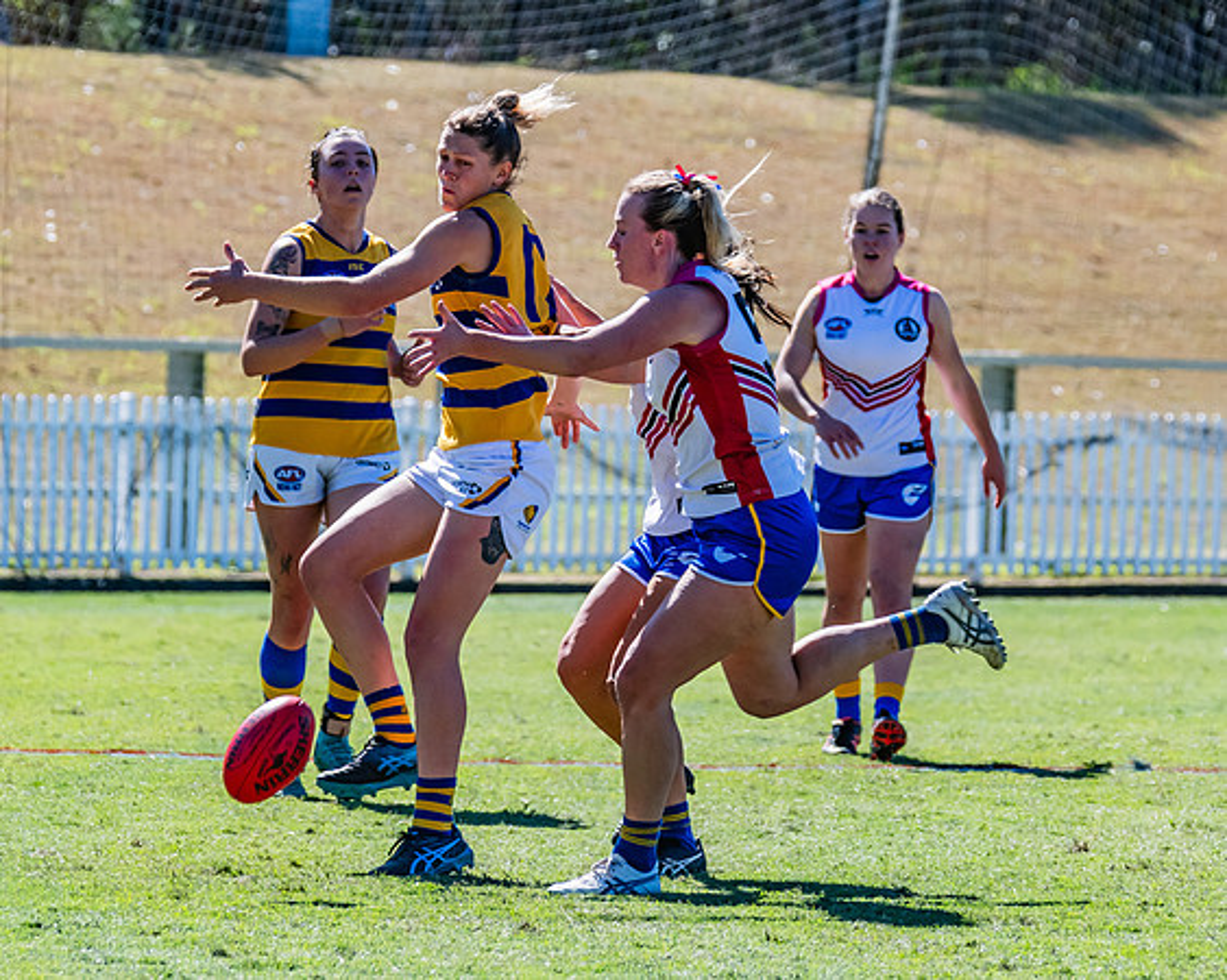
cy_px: 326
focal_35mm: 466
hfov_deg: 4.2
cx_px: 573
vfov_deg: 3.3
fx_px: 16915
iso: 800
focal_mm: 270
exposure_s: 1/1600
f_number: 7.1
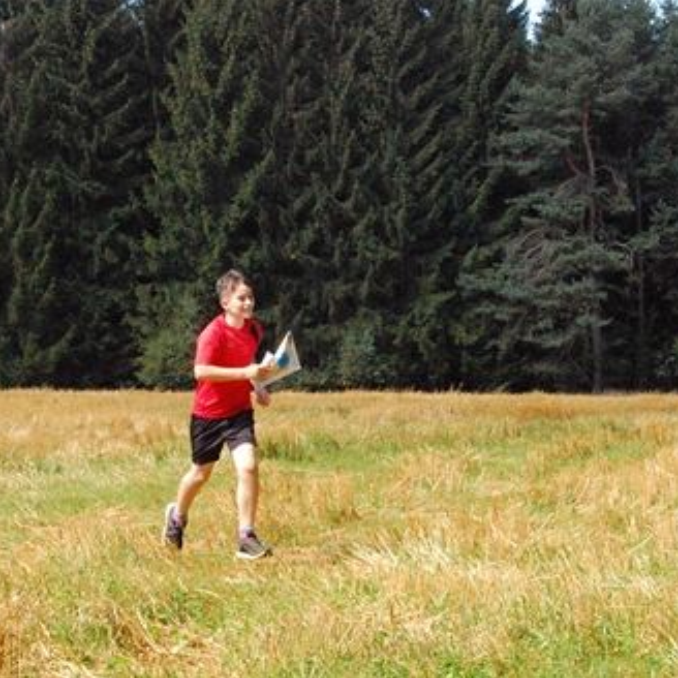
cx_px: 397
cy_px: 339
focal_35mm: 107
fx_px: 2363
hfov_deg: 16.3
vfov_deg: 16.3
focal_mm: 55
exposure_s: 1/400
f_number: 18
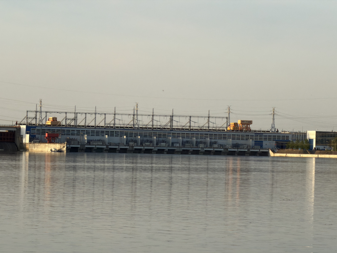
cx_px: 168
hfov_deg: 9.9
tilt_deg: +0.0
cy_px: 126
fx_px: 1947
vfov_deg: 7.4
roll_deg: -1.4
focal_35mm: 200
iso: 50
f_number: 2.8
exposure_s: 1/639
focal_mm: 16.89
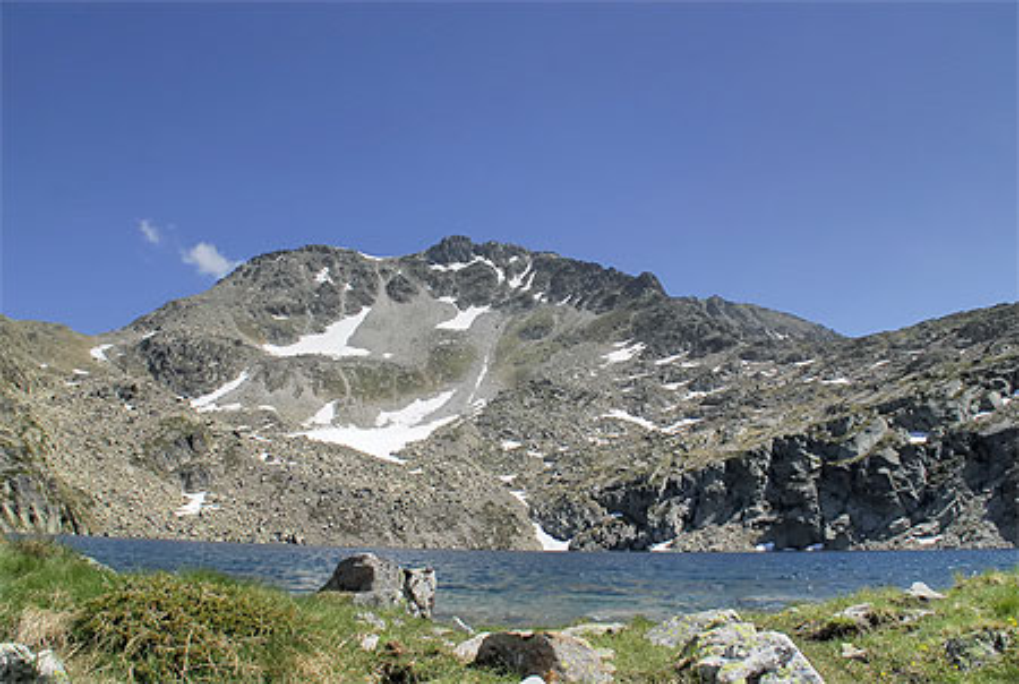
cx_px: 510
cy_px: 342
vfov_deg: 48.1
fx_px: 766
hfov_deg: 67.3
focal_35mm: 27
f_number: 9
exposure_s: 1/320
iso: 100
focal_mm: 18
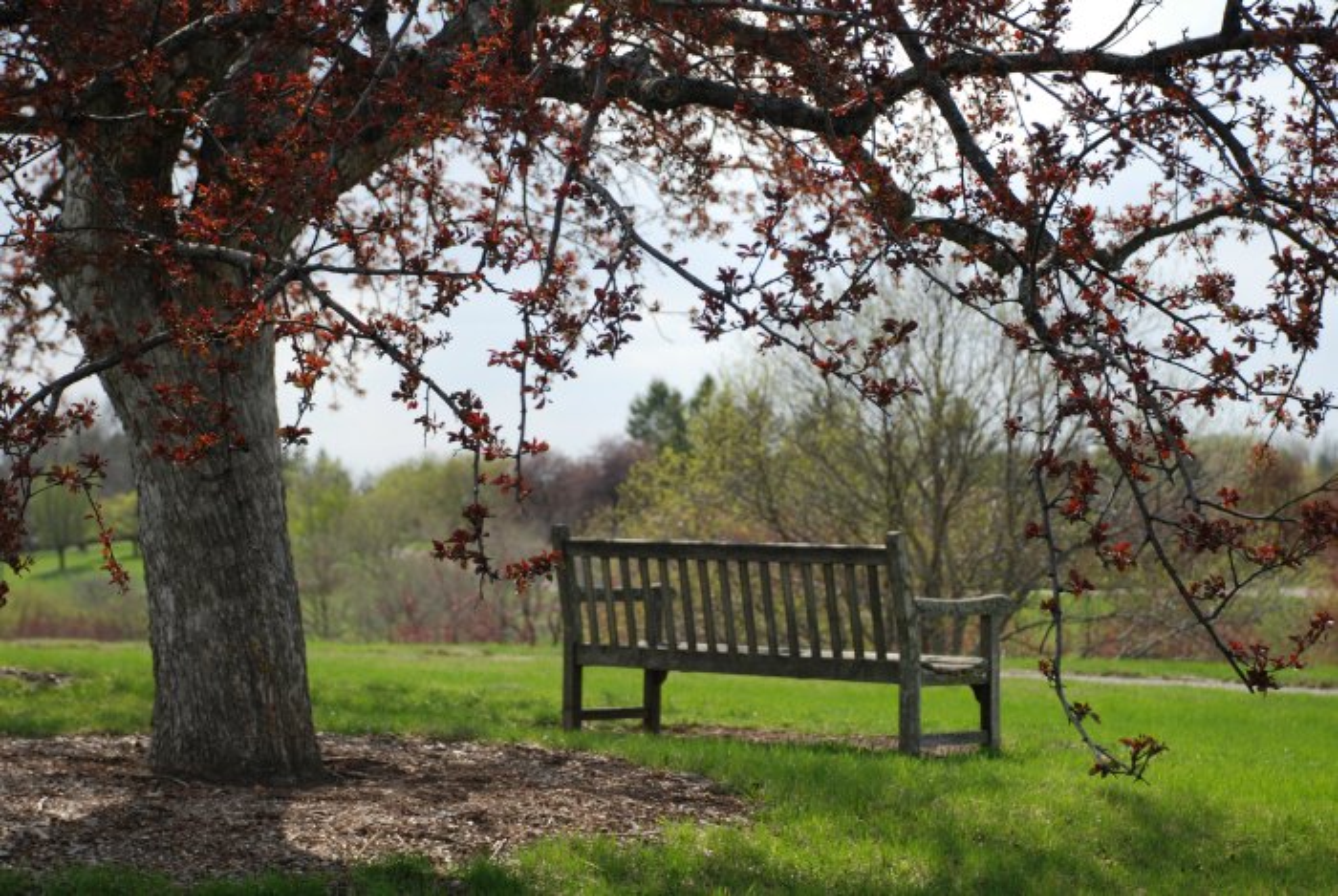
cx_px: 669
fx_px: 3462
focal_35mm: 93
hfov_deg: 21.9
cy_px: 448
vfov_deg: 14.8
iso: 160
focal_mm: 62
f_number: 5.6
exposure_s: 1/500
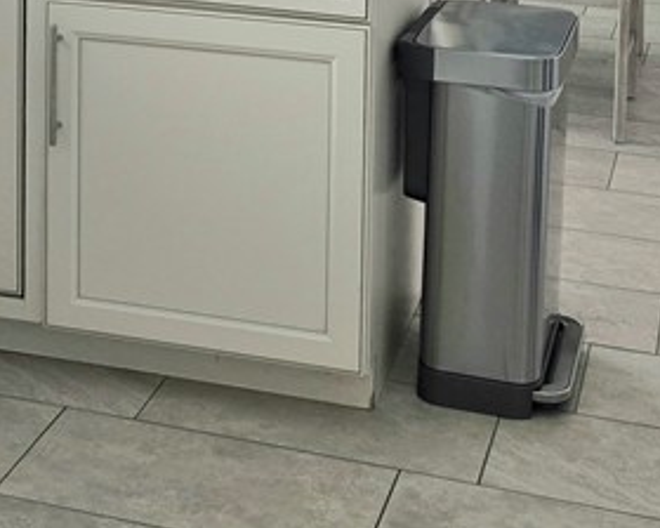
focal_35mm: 82
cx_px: 184
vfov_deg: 17.5
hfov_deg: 23.1
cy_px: -165
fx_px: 1602
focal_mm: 6.3
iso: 125
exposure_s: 1/182
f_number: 1.7
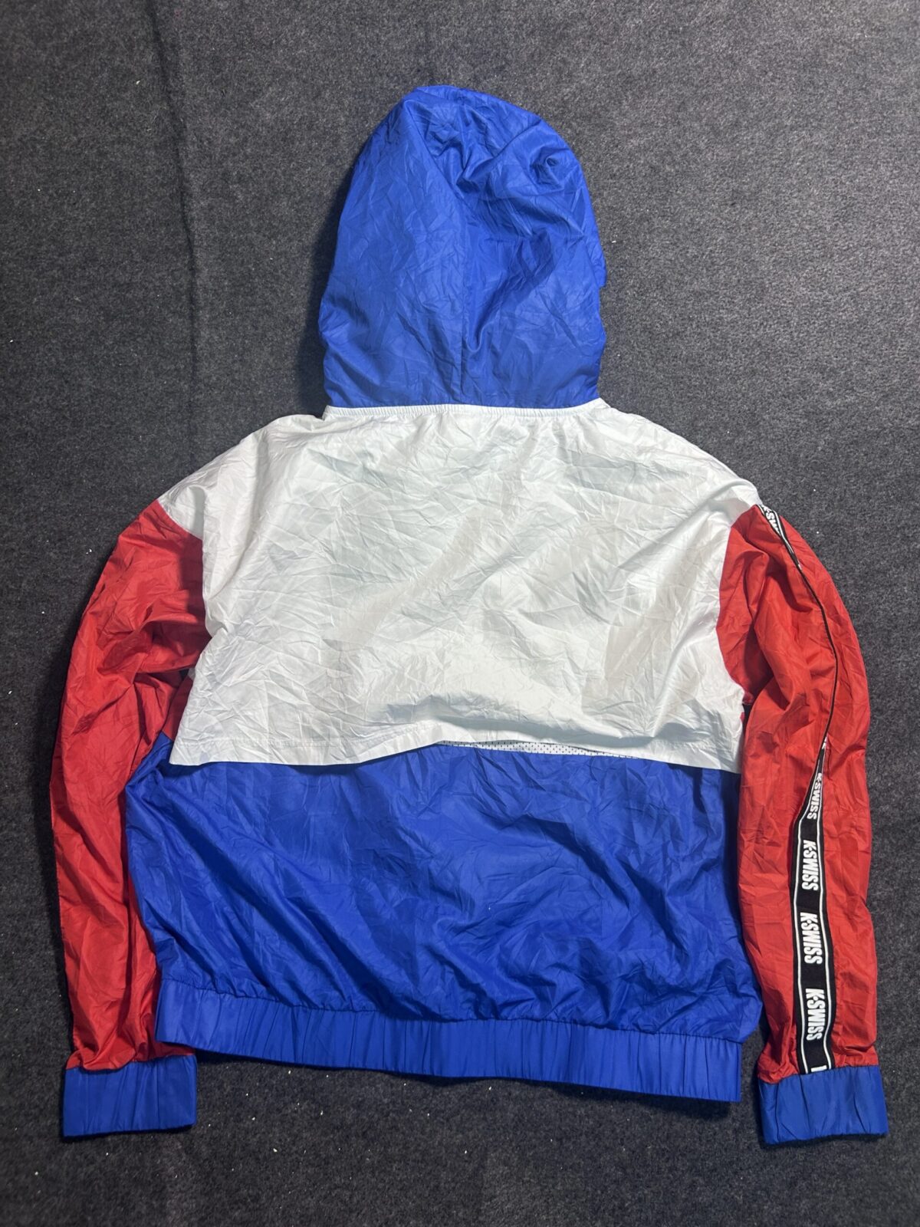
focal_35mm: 26
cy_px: 614
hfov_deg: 53.1
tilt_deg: -61.8
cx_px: 460
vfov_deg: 67.3
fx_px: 921
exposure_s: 1/50
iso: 80
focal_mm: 5.7
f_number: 1.5
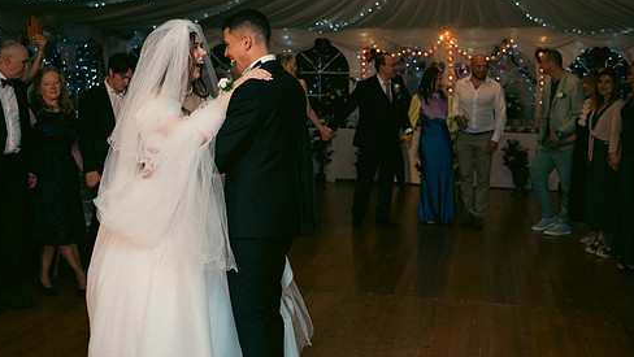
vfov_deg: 21.4
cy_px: 142
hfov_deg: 37.1
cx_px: 274
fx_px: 942
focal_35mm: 56
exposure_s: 1/160
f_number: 3.5
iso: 800
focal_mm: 45
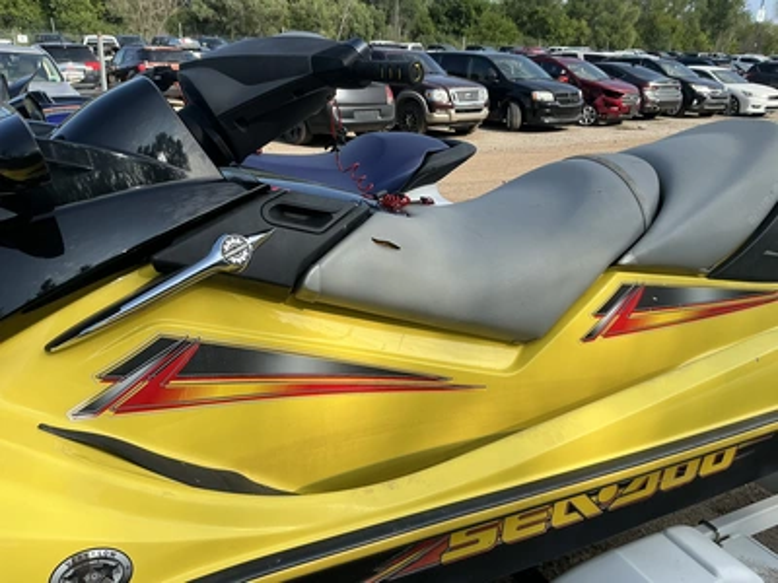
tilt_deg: -18.3
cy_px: 292
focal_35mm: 28
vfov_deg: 49.7
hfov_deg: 63.4
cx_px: 389
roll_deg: -3.8
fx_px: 629
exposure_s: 1/1098
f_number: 1.8
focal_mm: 3
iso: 25
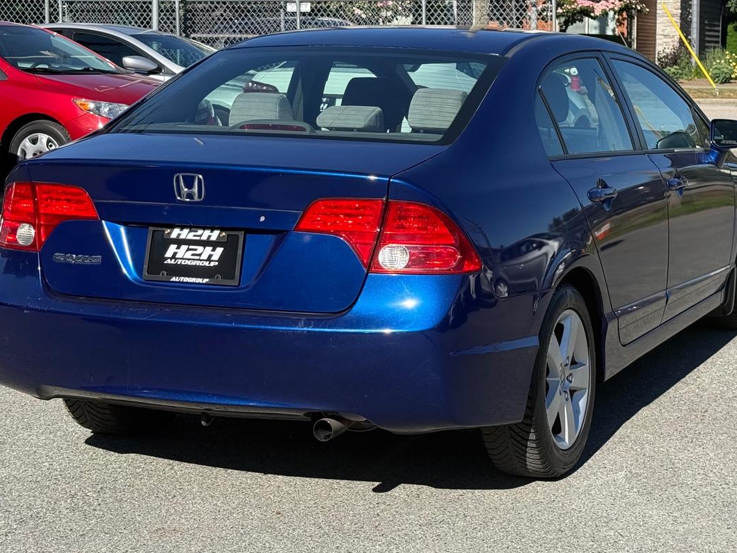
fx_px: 1235
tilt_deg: -3.9
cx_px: 373
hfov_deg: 33.2
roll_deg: -0.6
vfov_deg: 25.2
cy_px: 232
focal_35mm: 58
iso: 100
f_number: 1.78
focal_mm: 6.76
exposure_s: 1/3096
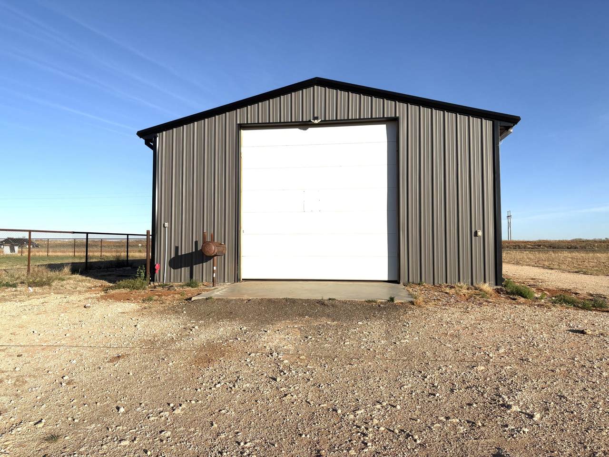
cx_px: 304
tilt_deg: +1.6
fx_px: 457
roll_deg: +0.9
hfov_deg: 67.3
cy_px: 228
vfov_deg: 53.1
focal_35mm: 26
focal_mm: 5.96
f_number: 1.6
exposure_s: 1/4950
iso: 50
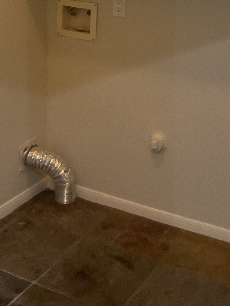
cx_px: 109
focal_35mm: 68
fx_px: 602
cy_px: -42
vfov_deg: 26.1
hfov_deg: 21.6
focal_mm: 3
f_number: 1.8
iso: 200
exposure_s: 1/60
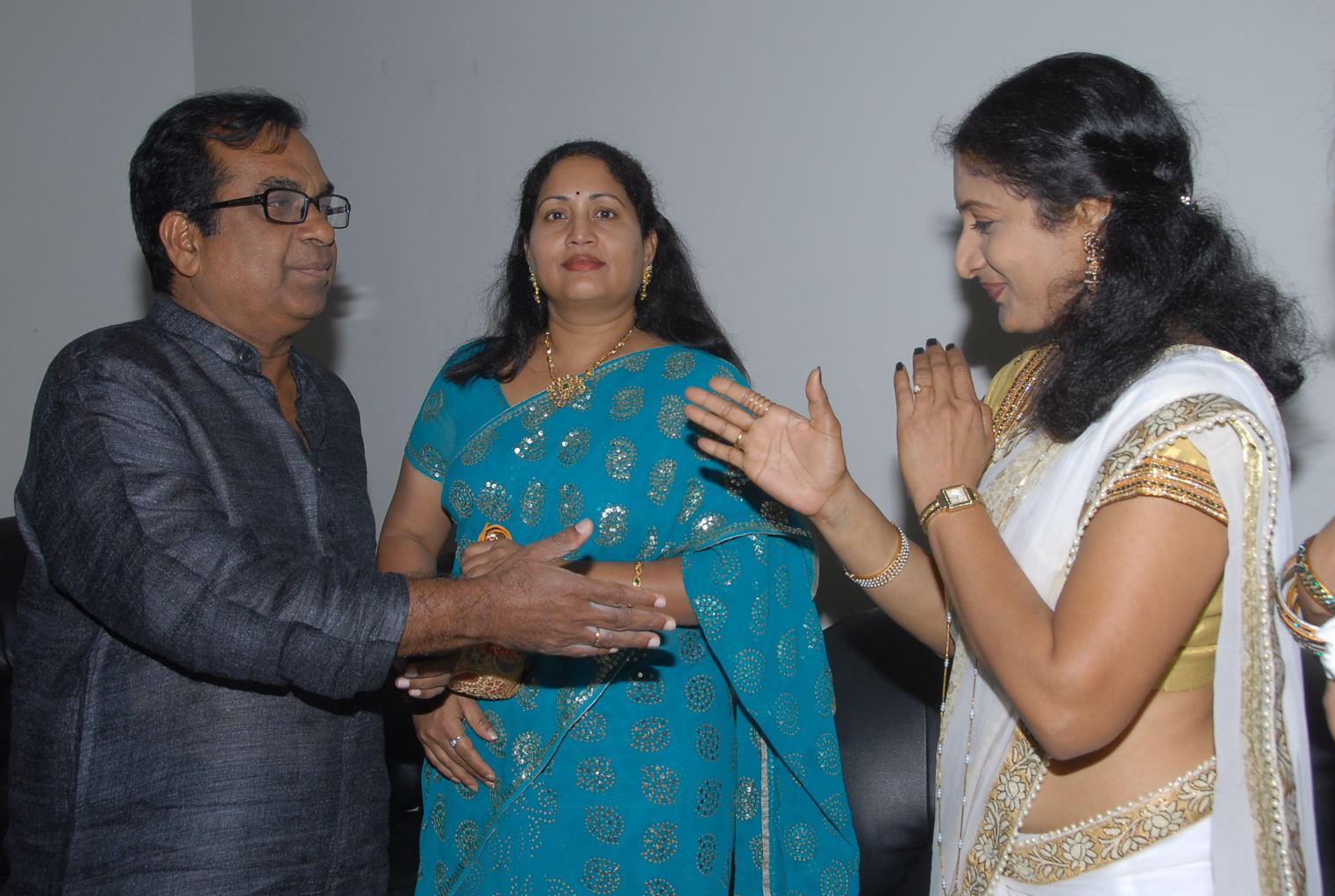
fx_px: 1524
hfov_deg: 47.3
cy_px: 434
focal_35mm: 41
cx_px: 668
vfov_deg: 32.8
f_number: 8
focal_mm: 26
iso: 200
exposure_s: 1/125
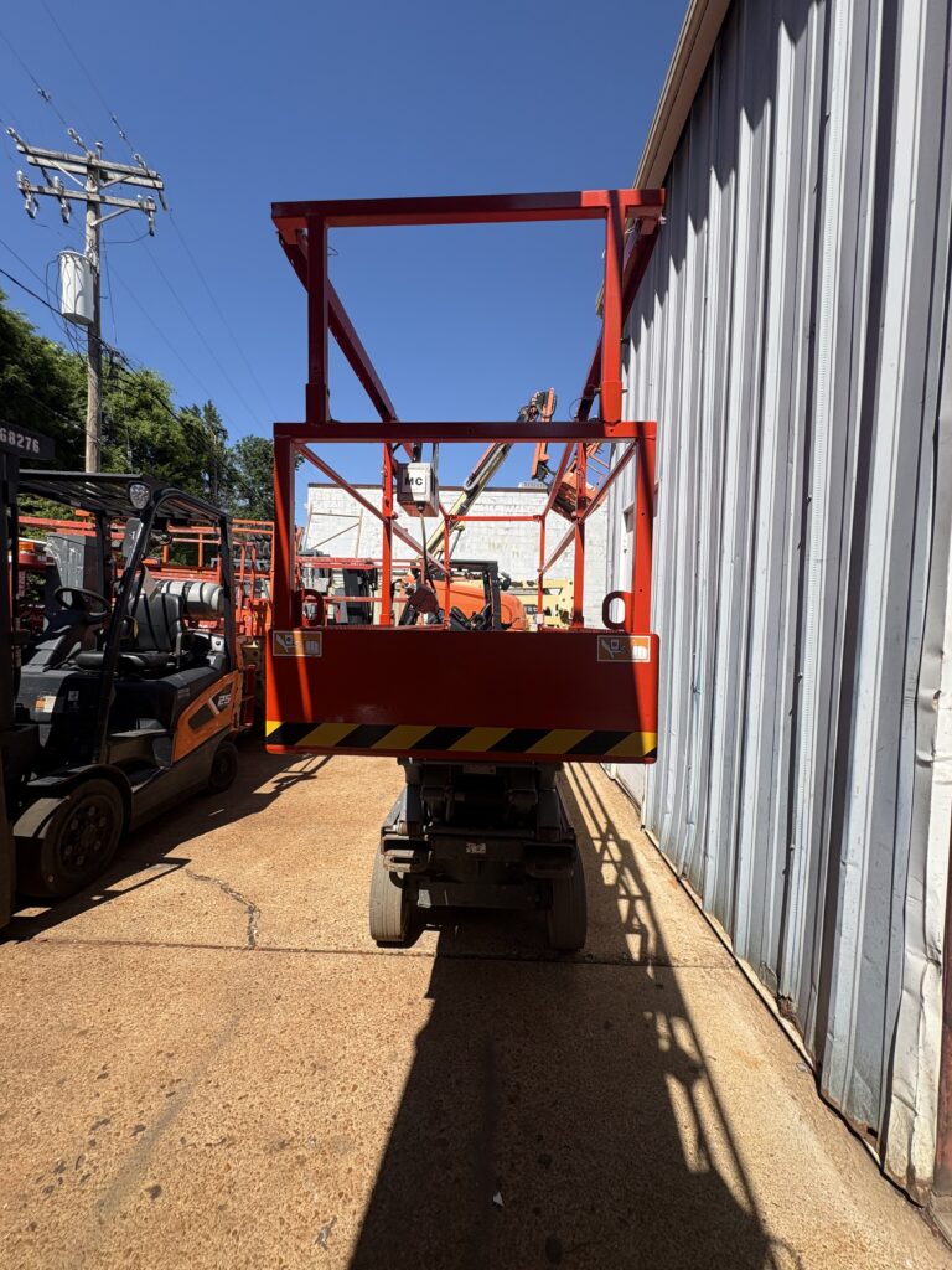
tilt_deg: -1.6
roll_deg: -1.6
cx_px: 476
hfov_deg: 85.7
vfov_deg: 102.1
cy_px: 635
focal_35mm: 14
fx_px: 513
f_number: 2.2
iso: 50
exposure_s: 1/1880
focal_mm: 2.22
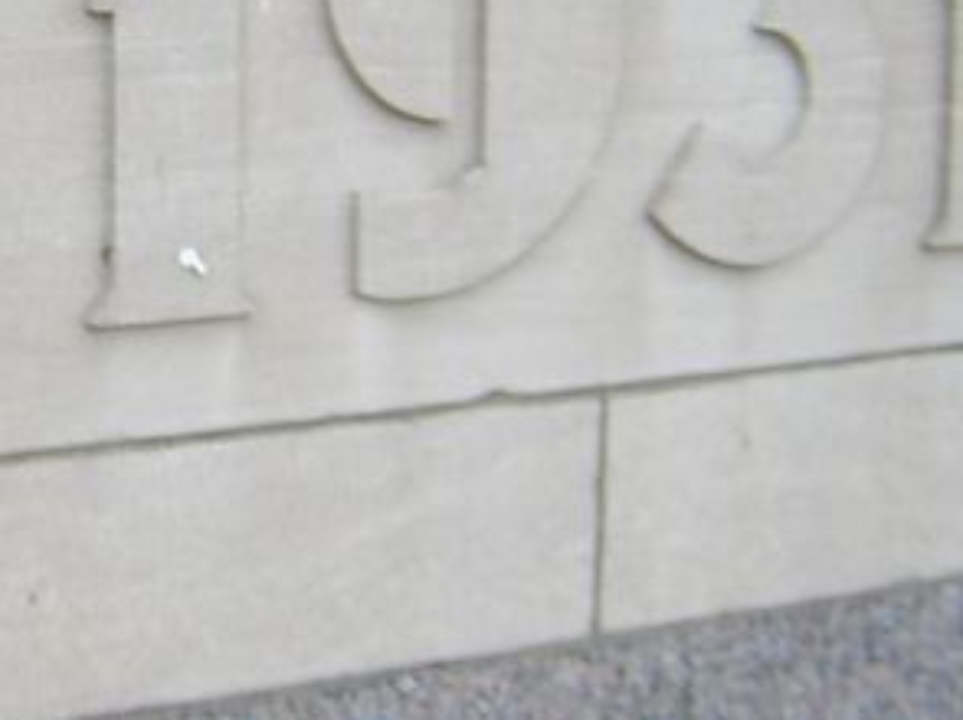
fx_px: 2724
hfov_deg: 19.6
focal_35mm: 98
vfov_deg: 14.8
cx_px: 46
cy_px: 20
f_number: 2.6
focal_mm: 4.7
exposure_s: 1/109
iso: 100
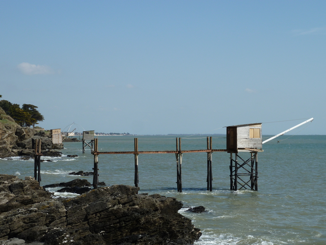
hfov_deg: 25.0
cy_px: 122
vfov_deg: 18.9
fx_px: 735
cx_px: 163
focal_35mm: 78
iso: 80
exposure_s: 1/400
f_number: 5.6
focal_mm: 12.8
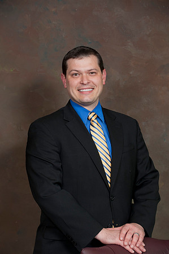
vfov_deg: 18.6
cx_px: 84
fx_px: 776
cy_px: 127
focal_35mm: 110
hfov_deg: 12.4
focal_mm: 110
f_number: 5.6
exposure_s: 1/125
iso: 320
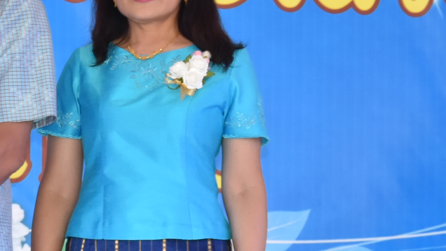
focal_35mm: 281
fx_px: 3323
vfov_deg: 4.3
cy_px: 240
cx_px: -159
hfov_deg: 7.6
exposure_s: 1/200
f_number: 8
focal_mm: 52
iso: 800
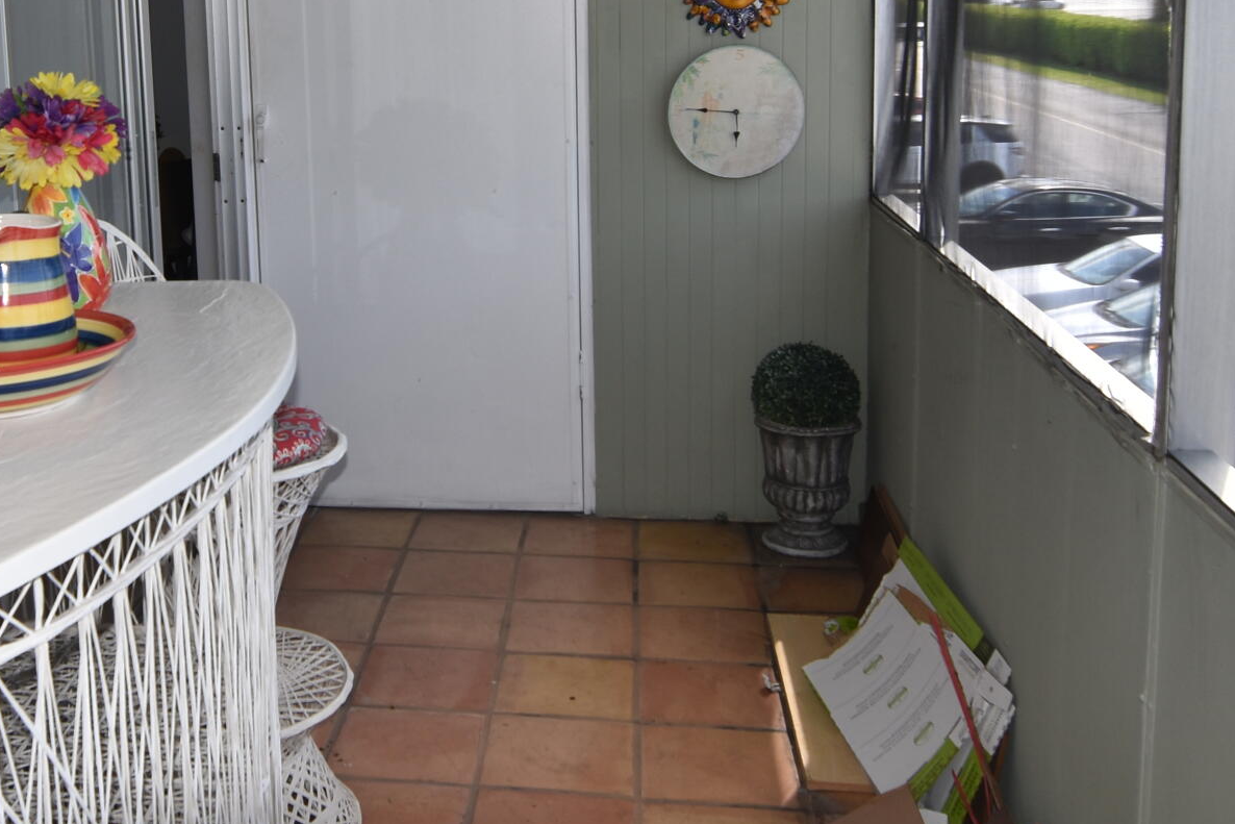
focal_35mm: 44
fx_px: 1497
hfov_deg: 43.9
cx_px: 367
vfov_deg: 30.2
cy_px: 197
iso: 100
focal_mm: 11.5
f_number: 6.3
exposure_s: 1/200
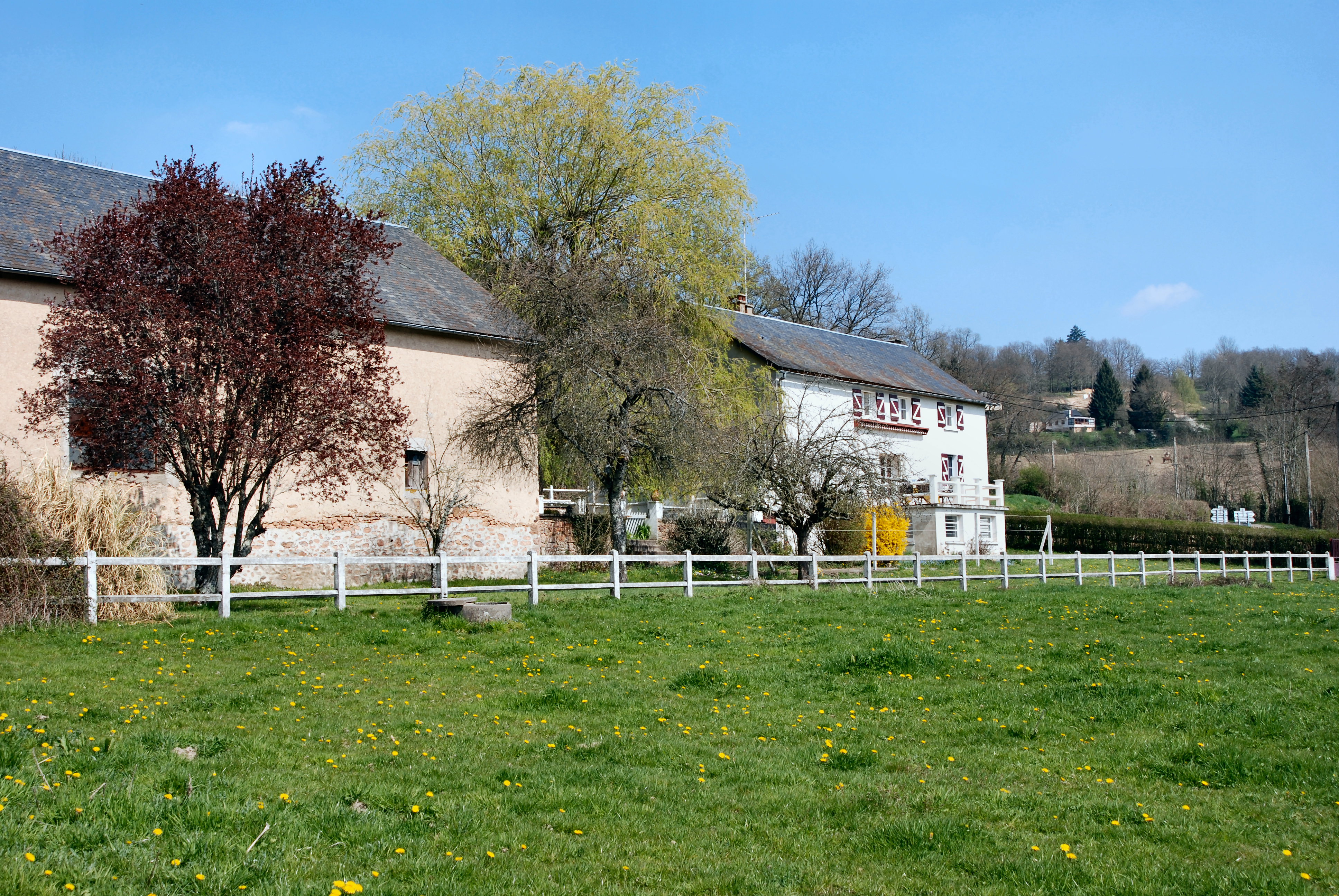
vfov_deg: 29.9
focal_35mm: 45
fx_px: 1676
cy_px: 448
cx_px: 670
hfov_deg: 43.6
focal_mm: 30
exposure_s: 1/250
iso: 100
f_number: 8
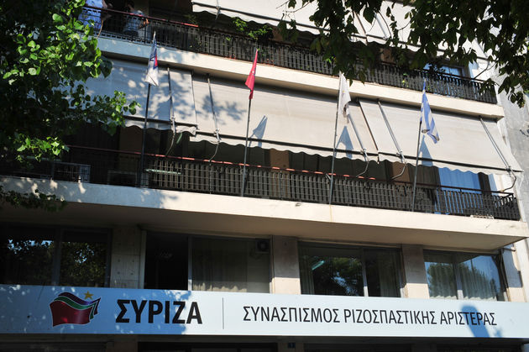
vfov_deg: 29.2
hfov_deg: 42.8
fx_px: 675
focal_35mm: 46
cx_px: 264
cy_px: 176
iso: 400
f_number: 18
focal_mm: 46
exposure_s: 1/200
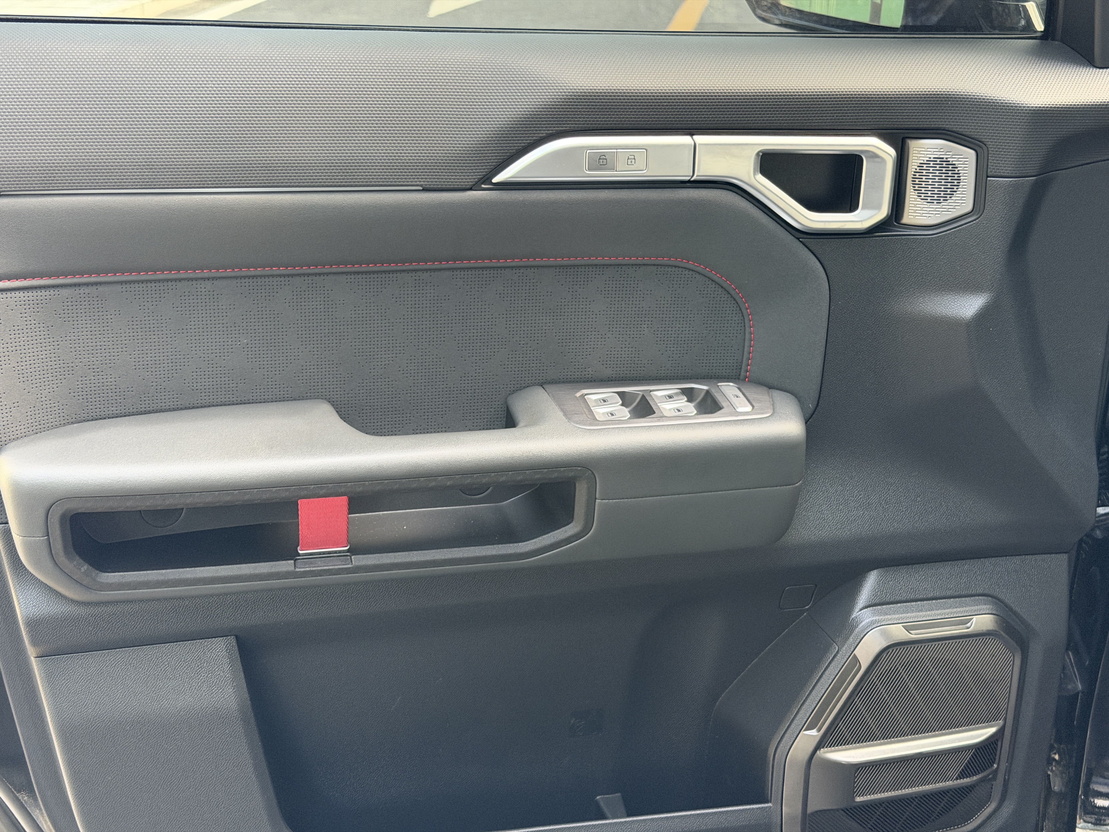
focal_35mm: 48
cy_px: 416
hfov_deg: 39.7
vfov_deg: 30.3
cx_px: 554
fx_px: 1538
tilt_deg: -22.2
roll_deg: +1.4
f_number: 1.78
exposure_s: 1/46
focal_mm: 6.76
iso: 250
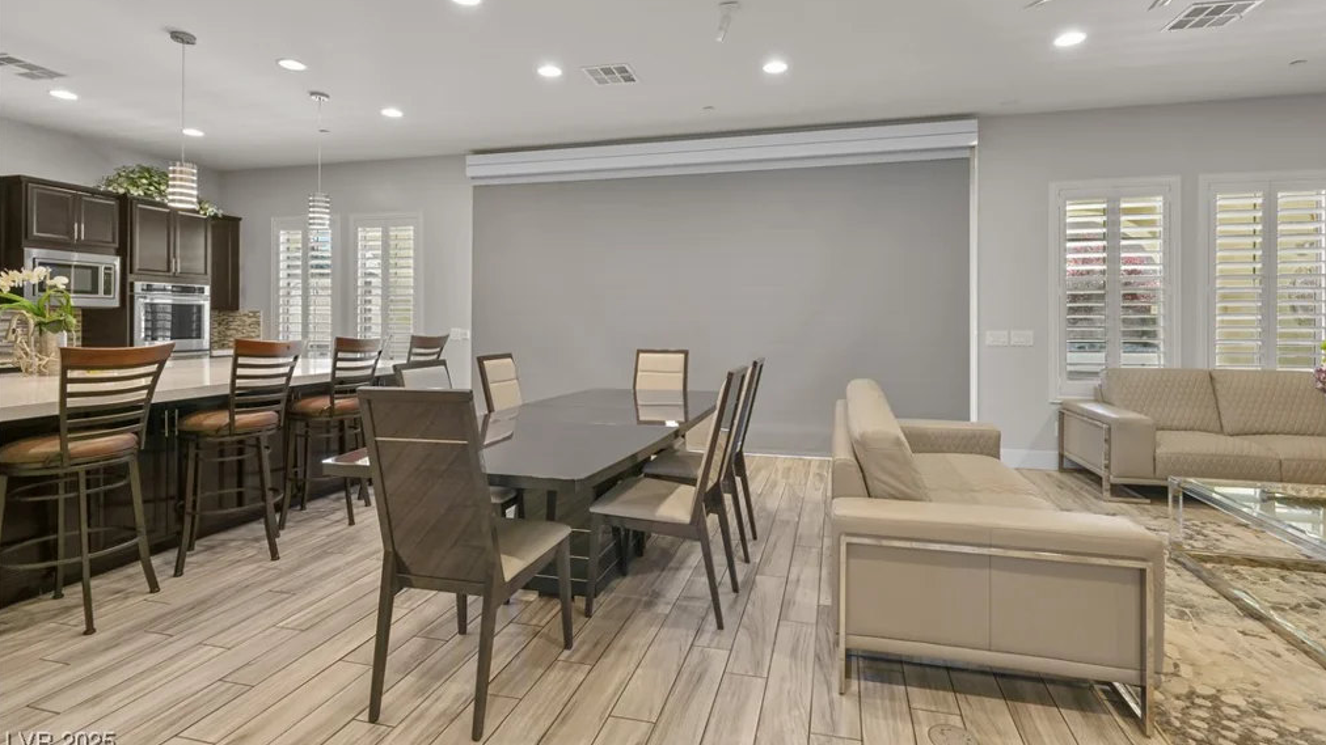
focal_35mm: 18
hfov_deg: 92.7
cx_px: 668
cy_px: 321
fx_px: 633
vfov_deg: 60.8
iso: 500
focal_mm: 17
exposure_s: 1/10
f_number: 8
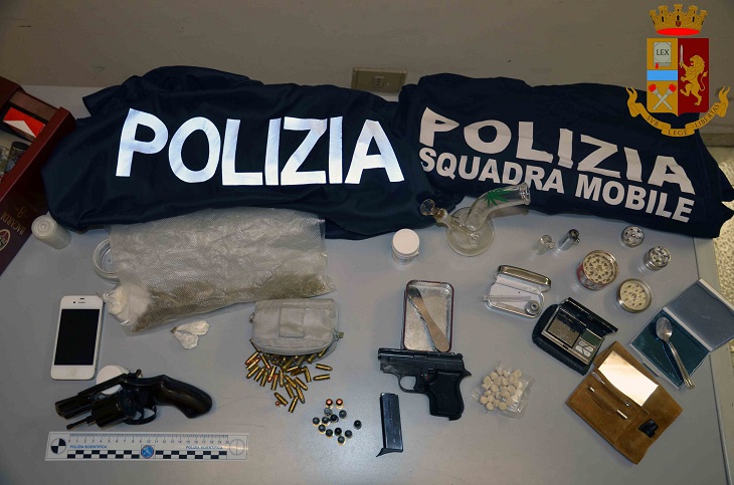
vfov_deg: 39.8
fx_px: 671
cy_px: 242
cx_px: 367
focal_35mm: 33
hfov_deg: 57.3
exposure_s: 1/80
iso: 400
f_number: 3.8
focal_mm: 22
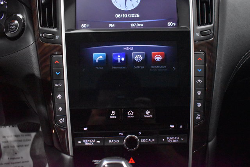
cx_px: 125
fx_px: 208
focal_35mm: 30
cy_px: 84
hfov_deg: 61.9
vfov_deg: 43.6
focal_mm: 20
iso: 11400
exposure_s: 1/125
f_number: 3.8
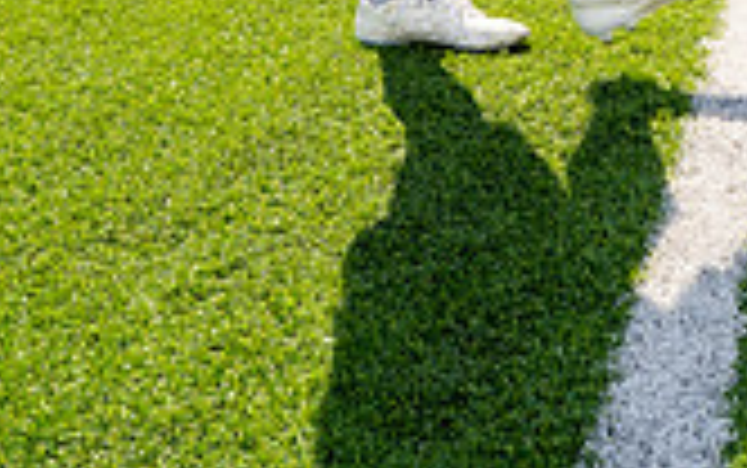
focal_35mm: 91
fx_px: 1854
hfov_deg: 22.7
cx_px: 504
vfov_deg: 12.3
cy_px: -540
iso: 320
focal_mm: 33
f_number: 11
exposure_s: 1/250
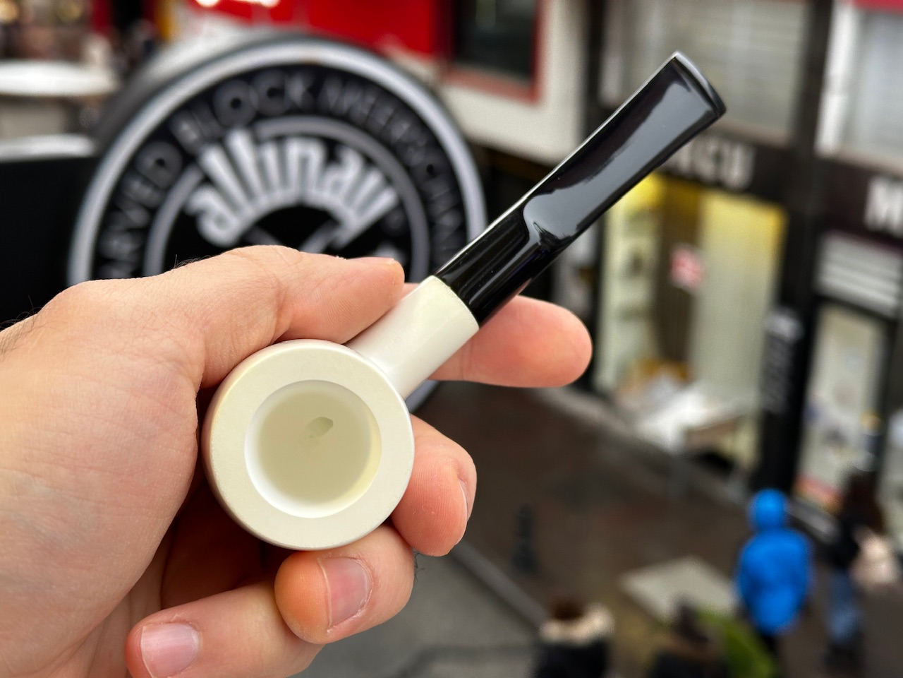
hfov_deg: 39.7
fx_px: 1252
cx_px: 452
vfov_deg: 30.3
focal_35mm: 48
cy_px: 339
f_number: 1.78
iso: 80
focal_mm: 6.86
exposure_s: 1/91
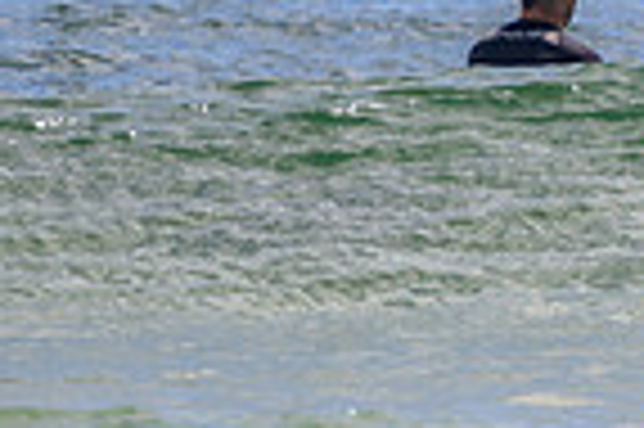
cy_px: 40
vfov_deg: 0.6
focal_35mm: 2237
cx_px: 841
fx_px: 39971
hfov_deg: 0.9
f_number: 5.6
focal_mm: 400
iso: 250
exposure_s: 1/2000
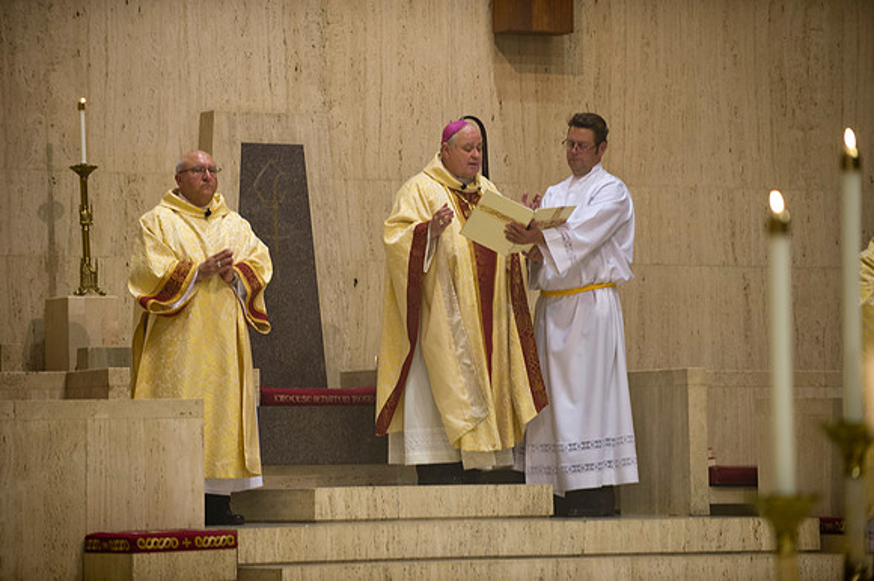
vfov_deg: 8.8
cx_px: 437
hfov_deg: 13.3
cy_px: 290
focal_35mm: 155
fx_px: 3761
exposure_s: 1/60
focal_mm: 155
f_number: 2.8
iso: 1600
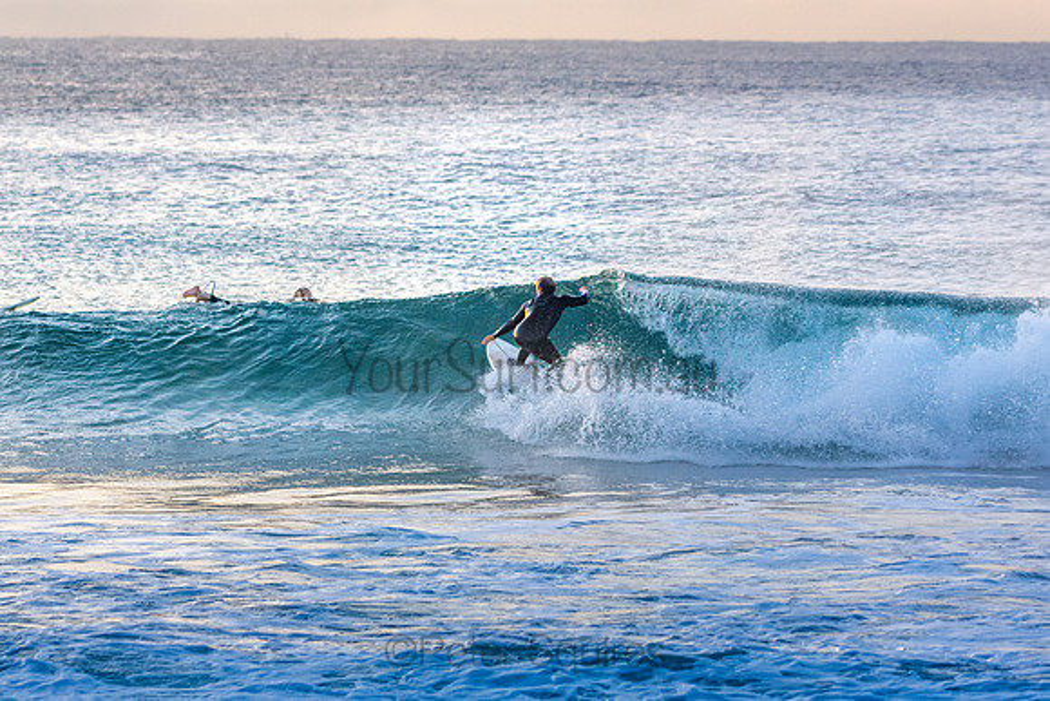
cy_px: 350
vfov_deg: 4.5
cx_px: 525
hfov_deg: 6.7
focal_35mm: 309
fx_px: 9010
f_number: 5.6
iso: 720
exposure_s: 1/1250
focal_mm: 200
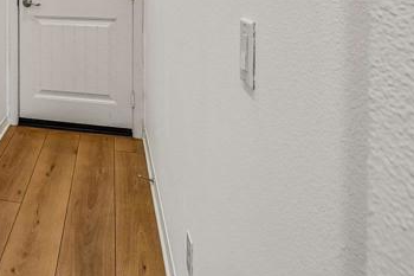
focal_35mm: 38
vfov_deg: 29.9
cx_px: -25
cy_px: -56
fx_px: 437
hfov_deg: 41.9
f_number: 8
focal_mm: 13
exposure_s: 1/30
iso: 1000
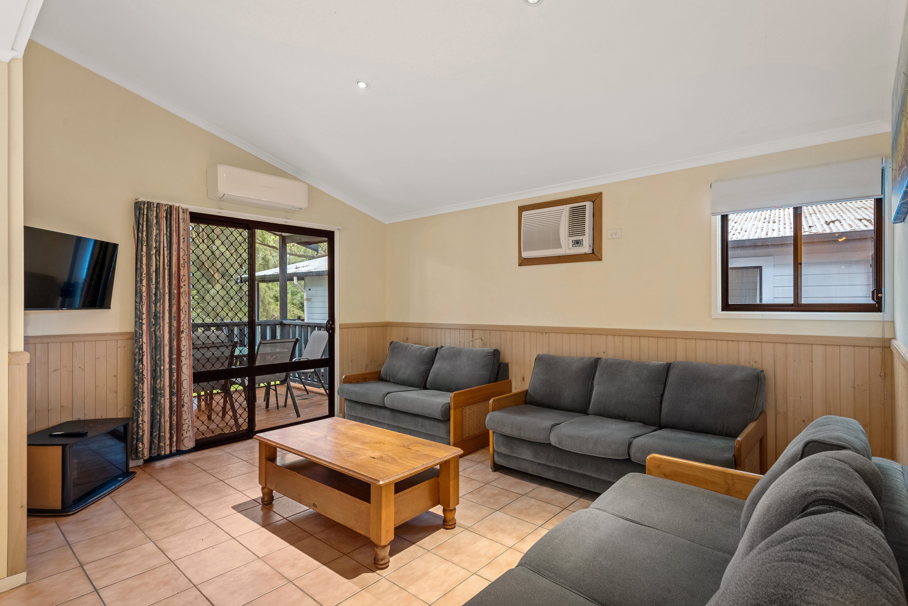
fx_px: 454
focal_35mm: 18
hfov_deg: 90.0
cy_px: 303
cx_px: 454
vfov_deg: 67.4
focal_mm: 18
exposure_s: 1.6
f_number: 9
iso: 400
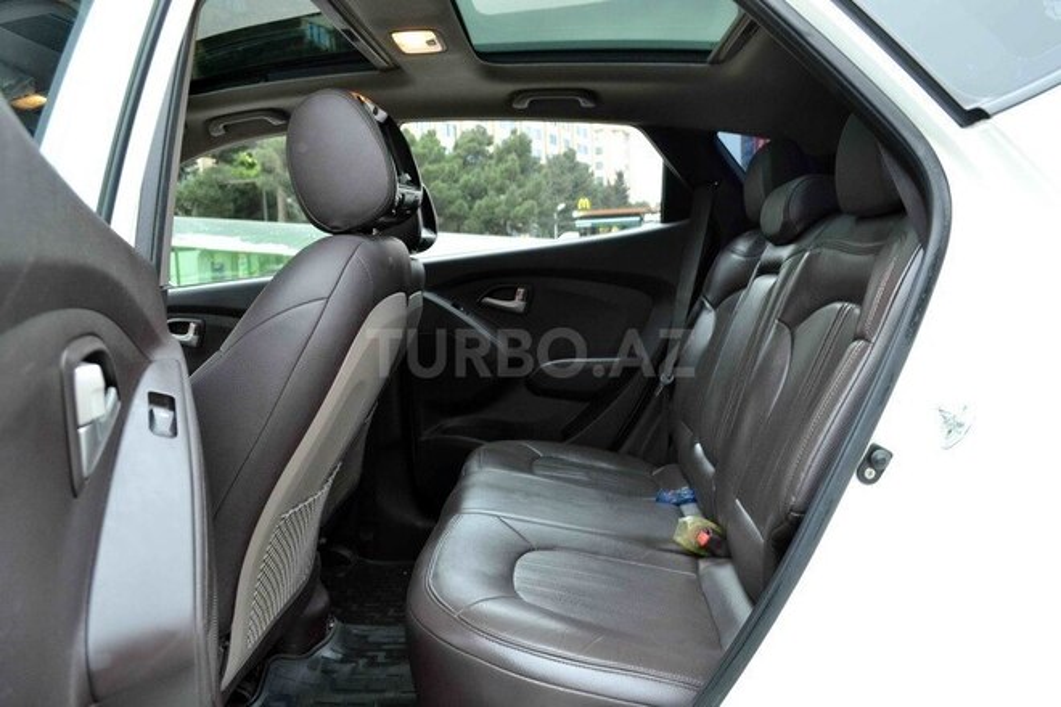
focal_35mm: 30
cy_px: 354
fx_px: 884
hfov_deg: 61.9
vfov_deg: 43.6
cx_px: 530
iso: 800
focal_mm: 20
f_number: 5.6
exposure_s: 1/30
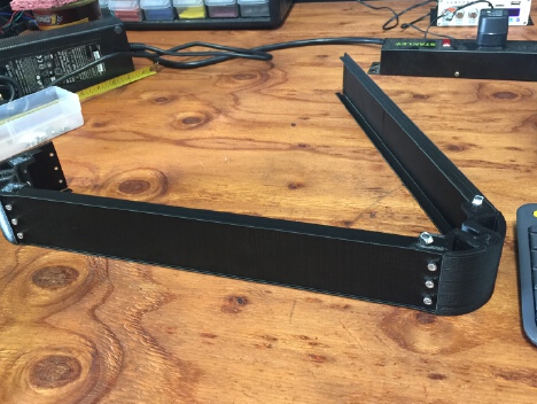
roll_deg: +5.8
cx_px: 262
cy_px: 189
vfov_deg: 43.0
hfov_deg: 55.3
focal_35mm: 33
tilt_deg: -33.2
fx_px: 512
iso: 100
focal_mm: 4.15
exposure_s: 1/10
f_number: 2.2
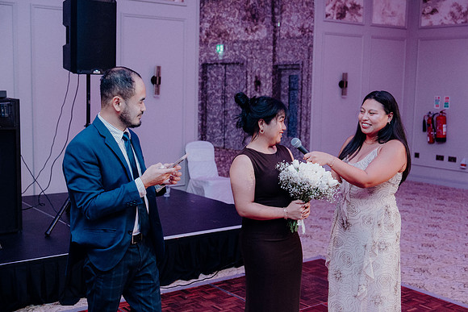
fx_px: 598
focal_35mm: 46
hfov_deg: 42.7
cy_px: 156
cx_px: 234
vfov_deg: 29.3
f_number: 3.5
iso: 3200
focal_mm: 46
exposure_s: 1/160
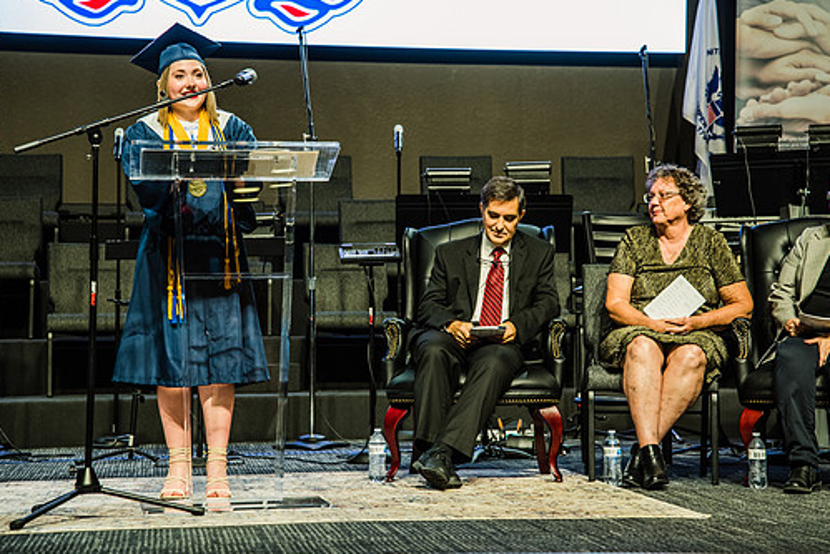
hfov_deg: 21.9
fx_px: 2145
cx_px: 446
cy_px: 245
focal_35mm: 93
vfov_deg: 14.7
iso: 800
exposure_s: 1/40
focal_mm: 80
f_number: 4.5
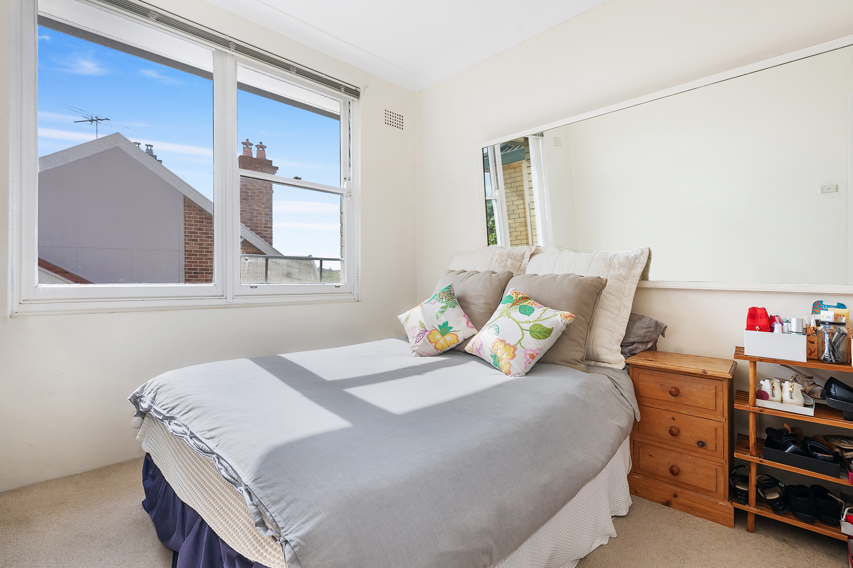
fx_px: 379
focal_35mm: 16
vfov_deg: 73.7
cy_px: 284
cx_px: 426
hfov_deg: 96.7
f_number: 10
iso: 250
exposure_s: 1/50
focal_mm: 16
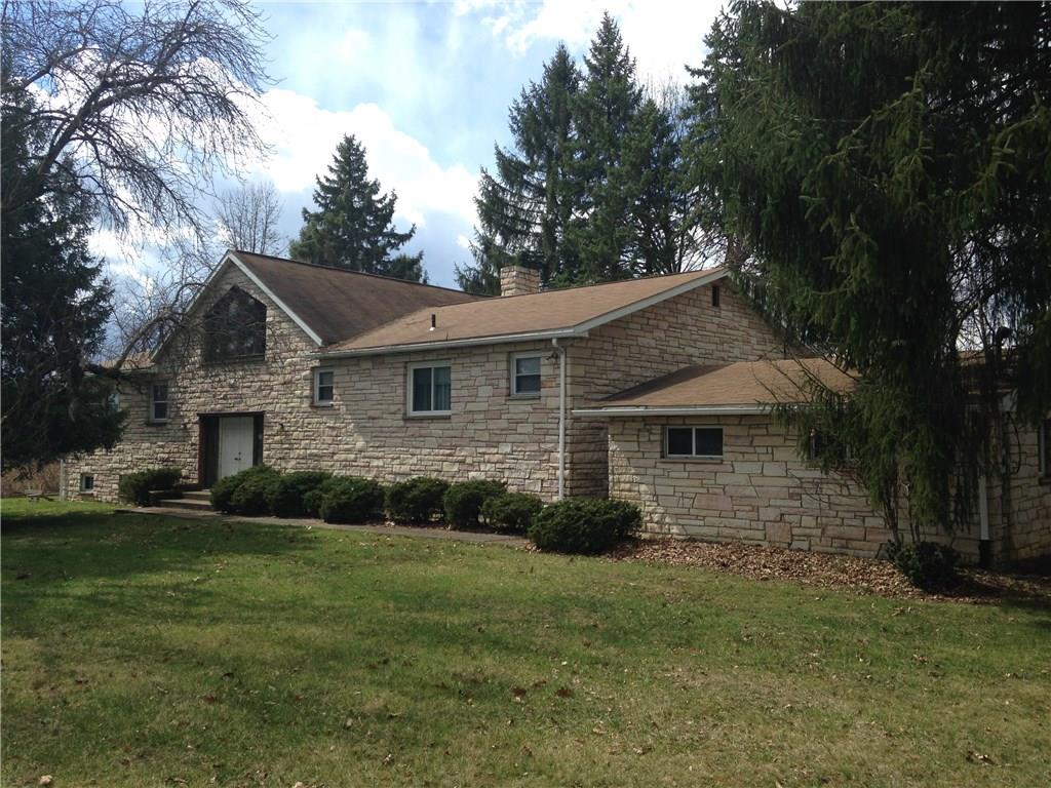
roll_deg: -0.4
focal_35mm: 33
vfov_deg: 42.9
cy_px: 394
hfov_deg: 55.4
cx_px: 526
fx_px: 1002
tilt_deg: +1.7
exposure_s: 1/1130
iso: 50
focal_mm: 4.12
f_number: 2.4
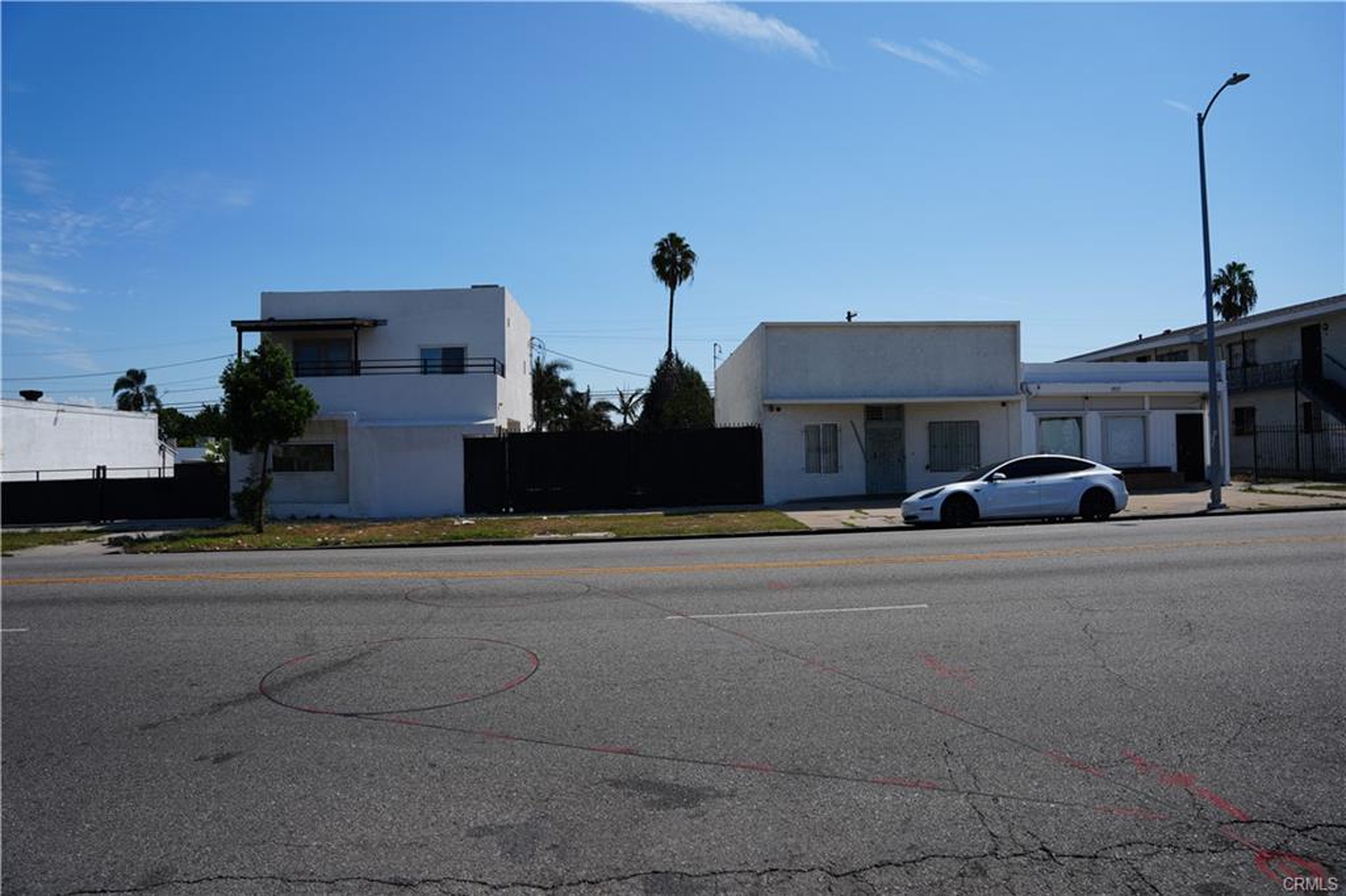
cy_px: 448
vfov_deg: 53.1
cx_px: 673
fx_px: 897
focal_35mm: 24
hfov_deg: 73.8
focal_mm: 24
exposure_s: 1/1000
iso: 100
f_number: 5
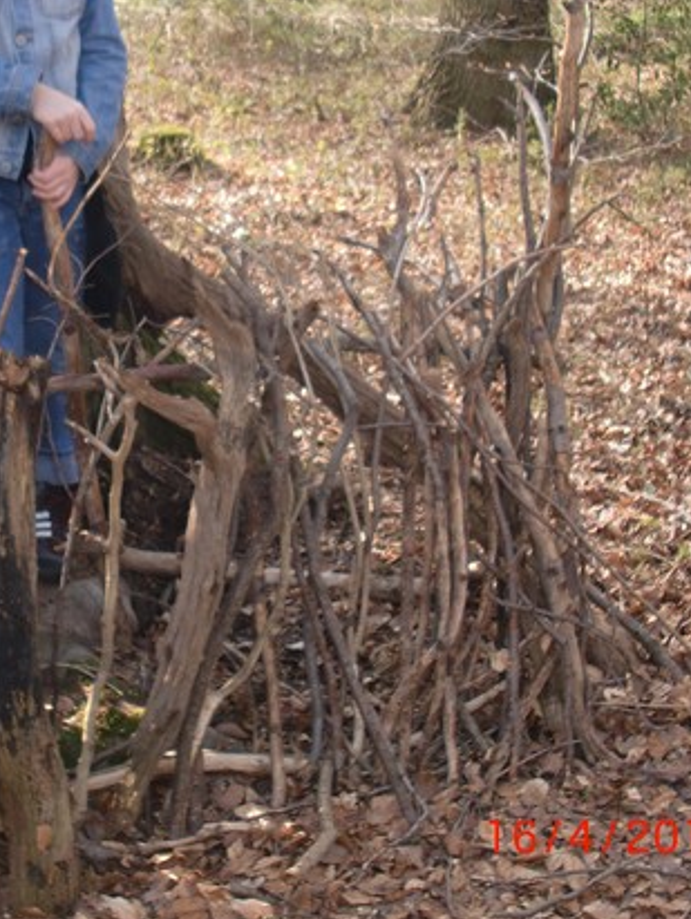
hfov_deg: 29.6
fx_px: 1302
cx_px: 271
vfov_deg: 38.6
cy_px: 338
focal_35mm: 49
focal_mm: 6.3
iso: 64
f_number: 2.8
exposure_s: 1/125
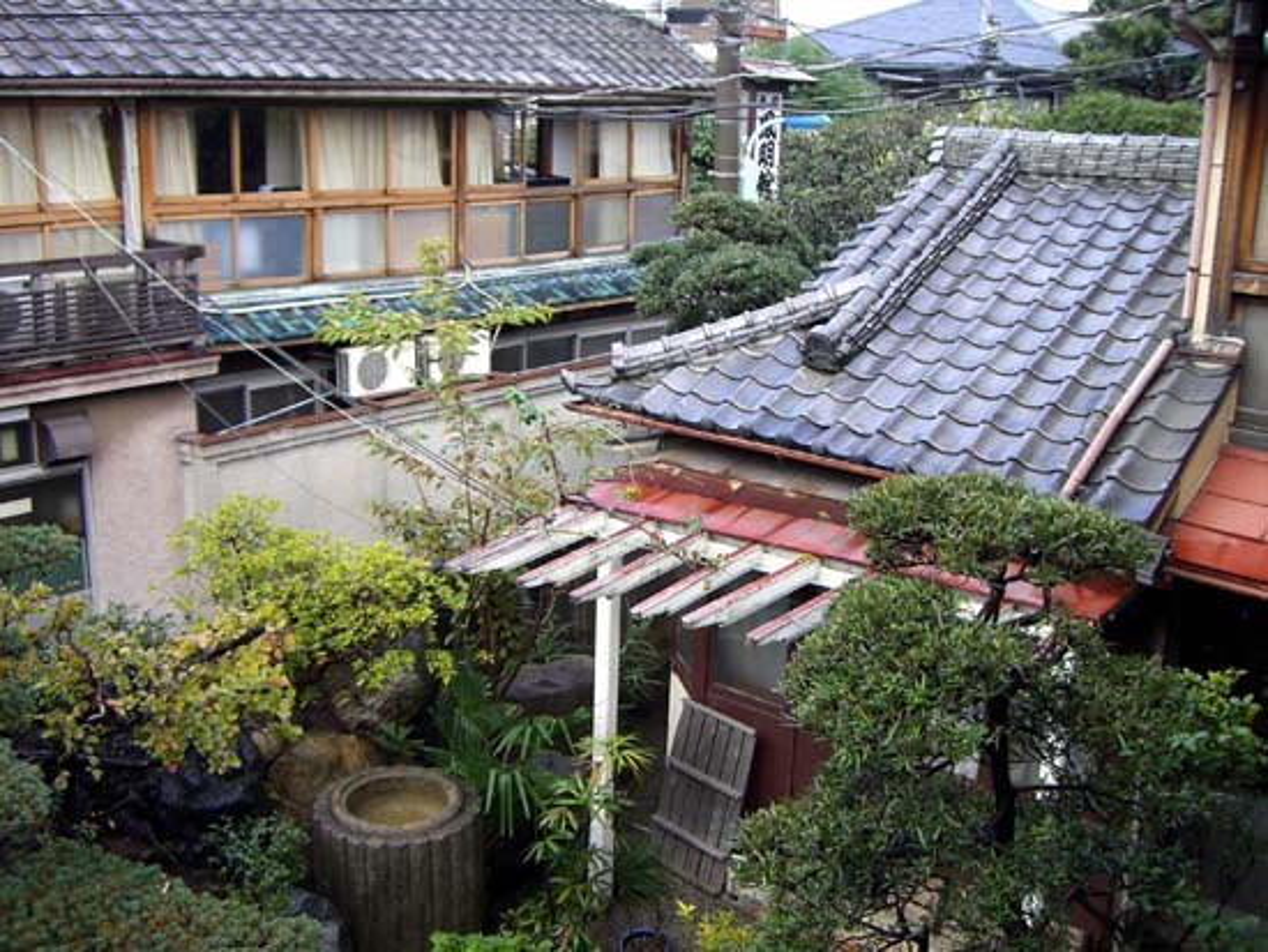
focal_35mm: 38
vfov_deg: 37.7
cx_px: 634
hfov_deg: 49.0
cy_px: 476
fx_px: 1393
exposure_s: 1/100
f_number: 2.7
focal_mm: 6.2
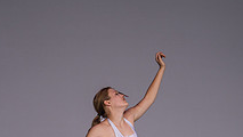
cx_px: 136
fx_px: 999
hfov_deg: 13.9
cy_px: 241
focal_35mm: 155
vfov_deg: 7.6
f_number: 2.8
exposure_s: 1/500
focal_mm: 70
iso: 400
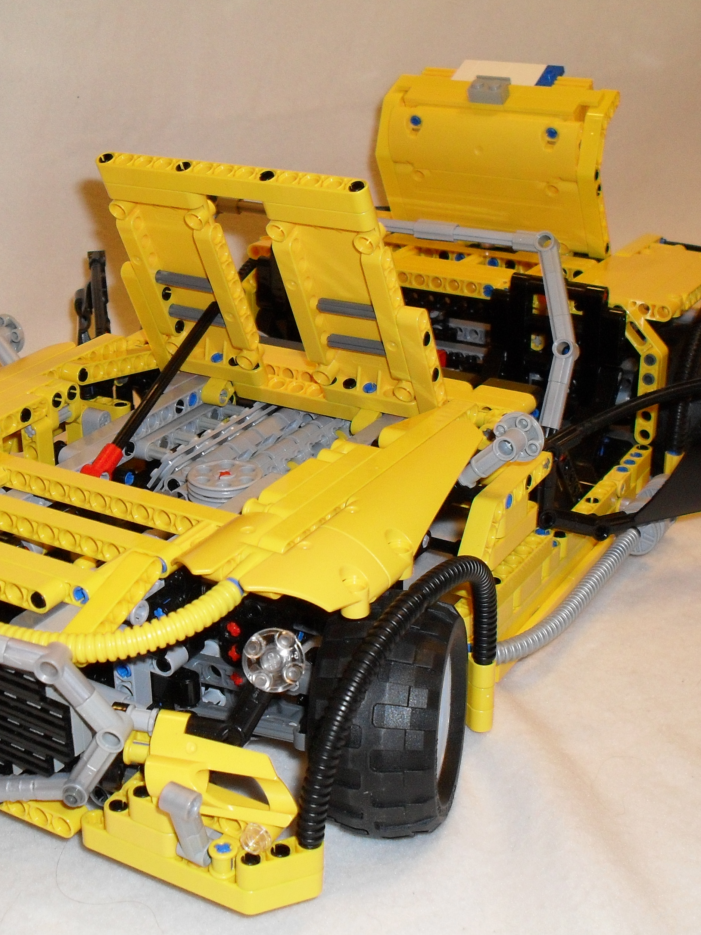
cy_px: 475
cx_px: 279
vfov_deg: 37.5
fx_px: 1377
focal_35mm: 51
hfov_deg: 28.5
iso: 200
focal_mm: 6.3
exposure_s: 1/45
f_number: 3.2
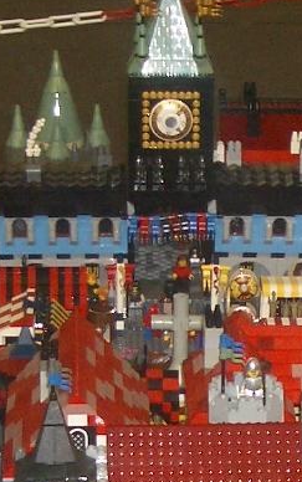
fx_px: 2354
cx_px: 406
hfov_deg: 7.3
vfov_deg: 11.5
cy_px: 549
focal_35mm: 179
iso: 100
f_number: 2.8
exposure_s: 1/60
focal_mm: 6.8
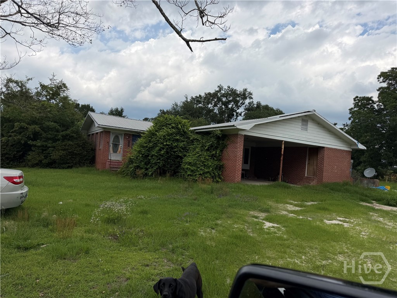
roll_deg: -4.3
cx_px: 198
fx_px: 275
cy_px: 149
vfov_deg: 56.8
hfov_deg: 71.6
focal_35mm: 24
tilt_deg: +2.1
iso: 80
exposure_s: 1/7353
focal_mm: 6.76
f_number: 1.78
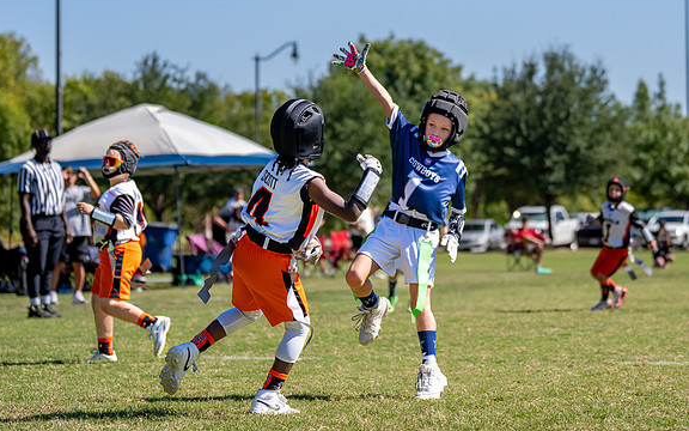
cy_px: 161
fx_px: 2047
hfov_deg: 19.1
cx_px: 372
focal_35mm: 109
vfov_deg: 12.0
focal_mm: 70
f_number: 2.8
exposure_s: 1/2500
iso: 160
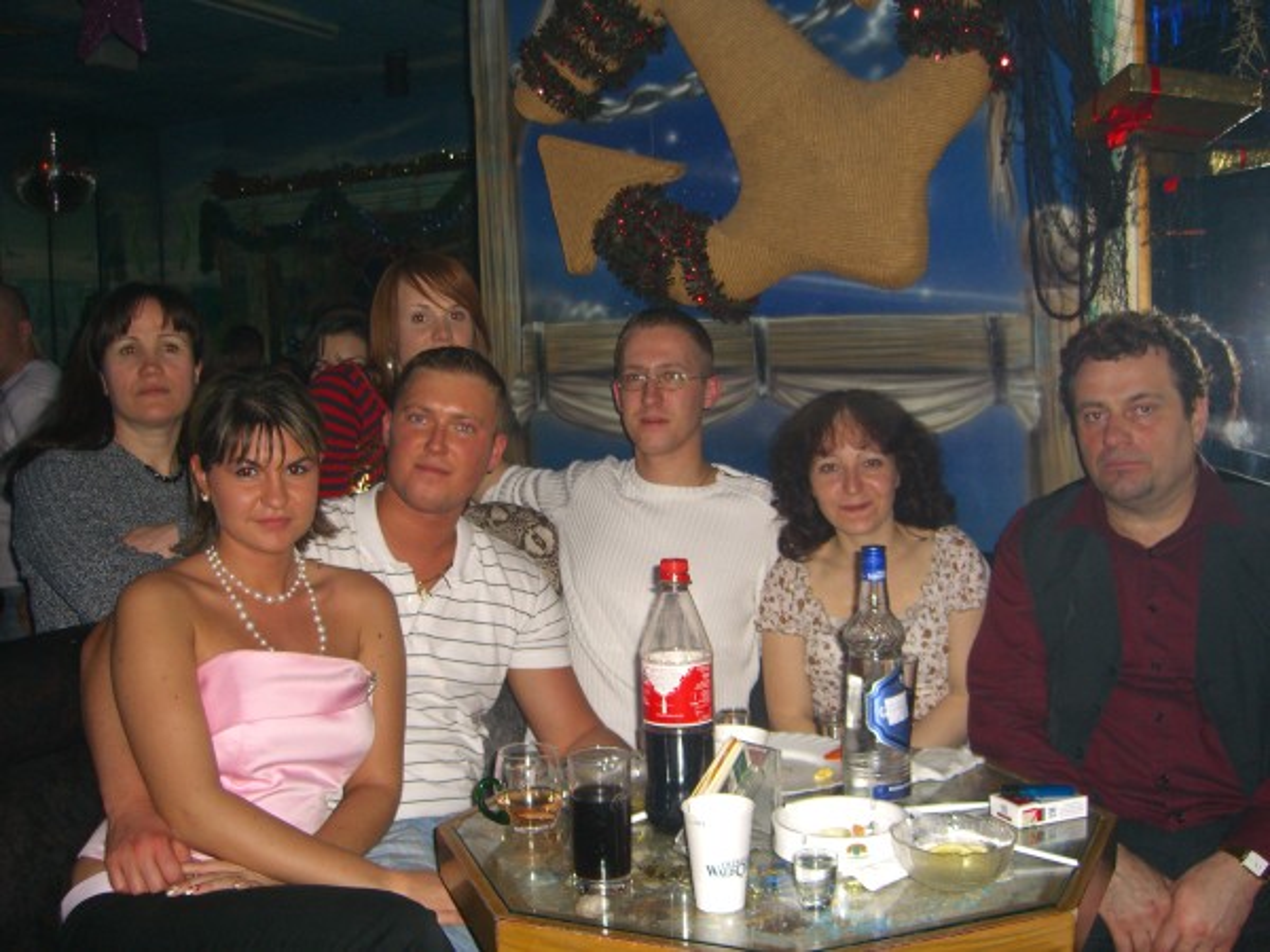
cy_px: 476
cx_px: 635
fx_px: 1394
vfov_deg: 37.7
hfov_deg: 49.0
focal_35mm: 38
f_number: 2.8
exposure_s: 1/60
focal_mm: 7.9
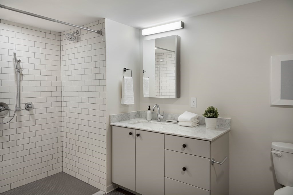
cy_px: 98
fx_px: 195
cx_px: 146
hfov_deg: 73.7
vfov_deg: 53.1
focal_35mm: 24
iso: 100
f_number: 10
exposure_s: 1/1.67
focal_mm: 24
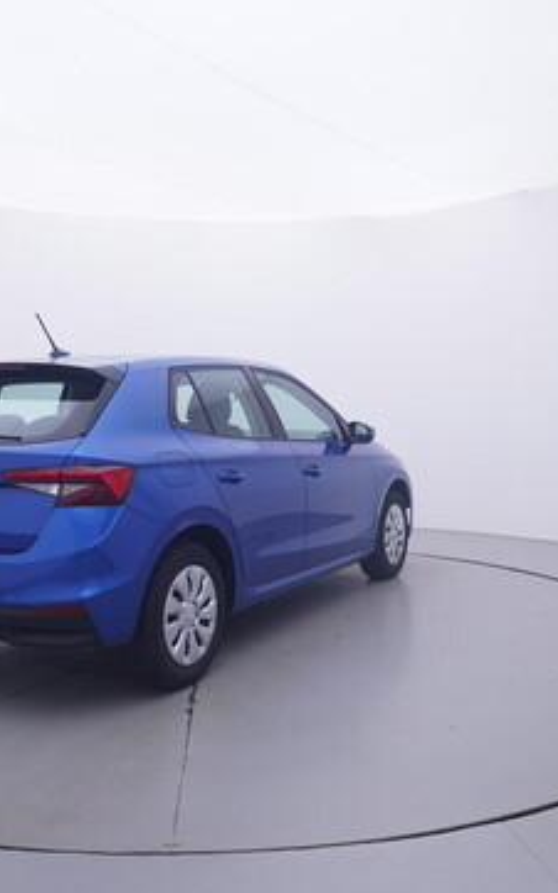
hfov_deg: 36.4
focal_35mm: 35
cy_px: 448
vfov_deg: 55.6
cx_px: 238
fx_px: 847
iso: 200
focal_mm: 15
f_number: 5
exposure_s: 1/80
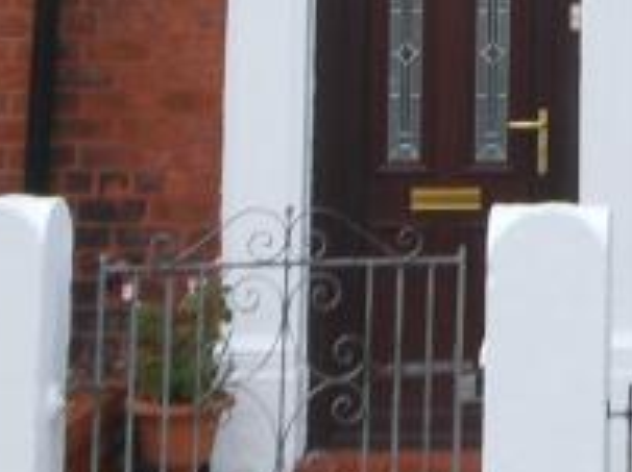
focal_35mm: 127
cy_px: -356
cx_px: 751
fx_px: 2316
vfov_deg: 10.9
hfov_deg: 15.0
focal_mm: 4.5
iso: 80
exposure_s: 1/100
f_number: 3.2
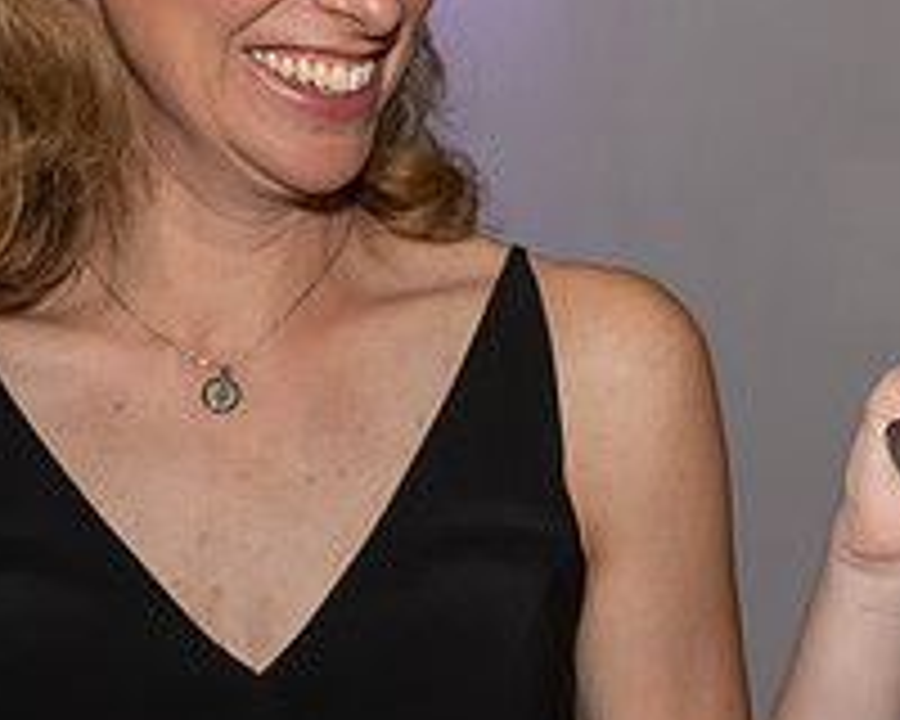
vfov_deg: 8.8
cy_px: 500
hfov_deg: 10.9
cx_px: 1006
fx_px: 4661
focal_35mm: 175
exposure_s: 1/250
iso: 1000
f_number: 8
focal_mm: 31
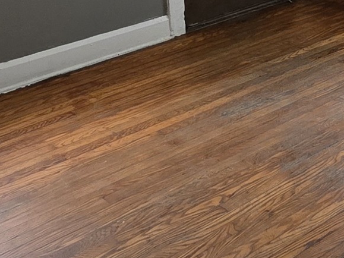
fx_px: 686
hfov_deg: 27.6
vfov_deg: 20.1
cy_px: -40
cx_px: 275
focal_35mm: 69
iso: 200
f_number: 1.9
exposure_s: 1/120
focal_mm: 2.2
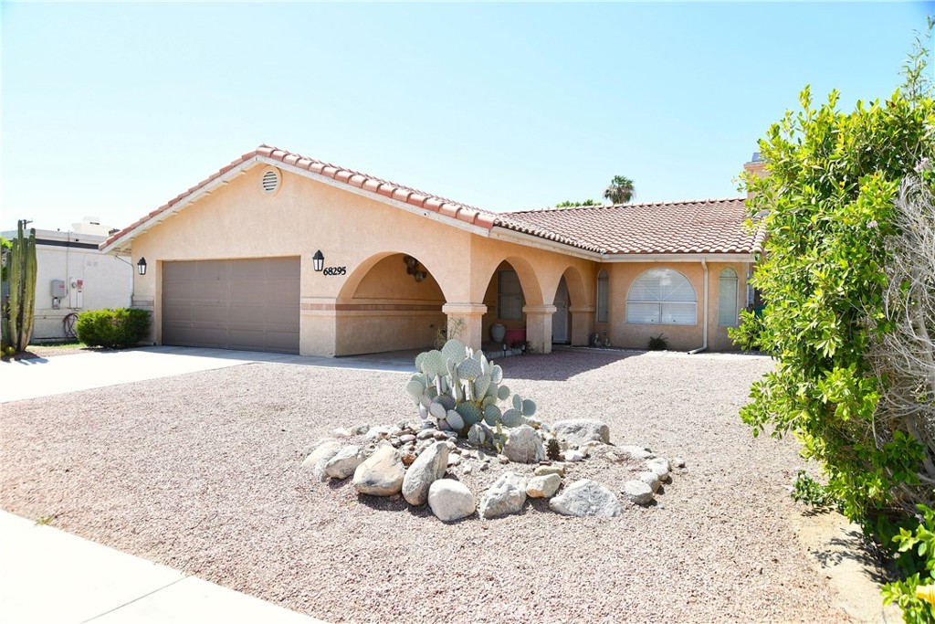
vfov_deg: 53.1
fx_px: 623
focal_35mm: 24
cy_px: 312
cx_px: 468
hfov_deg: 73.7
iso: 400
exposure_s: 1/400
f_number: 10
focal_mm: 24
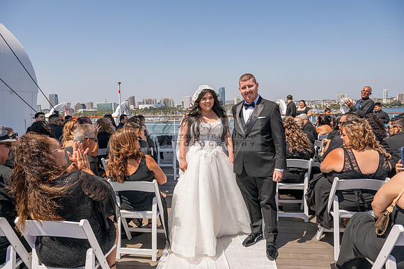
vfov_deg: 53.2
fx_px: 269
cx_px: 202
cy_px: 134
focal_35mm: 24
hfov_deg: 73.7
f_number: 8
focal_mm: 24
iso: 200
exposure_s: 1/800
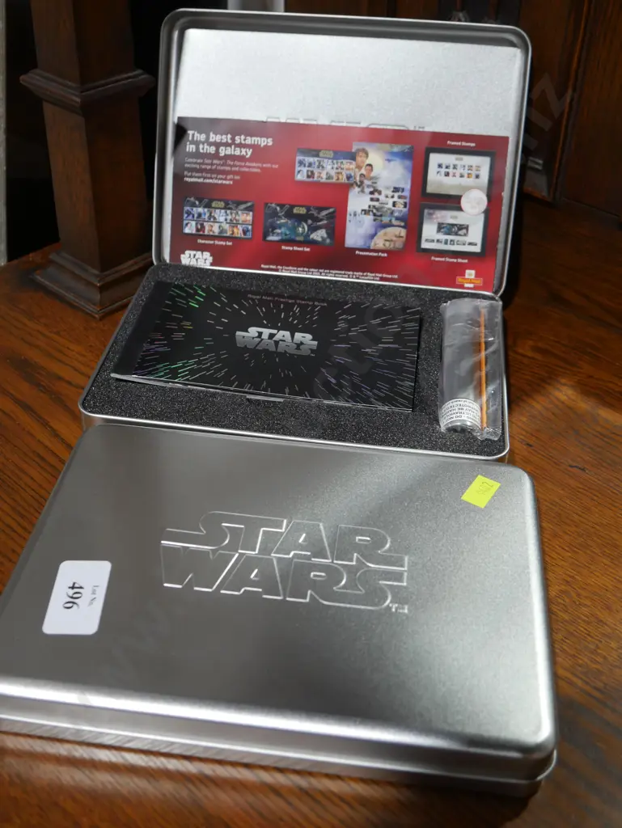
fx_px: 958
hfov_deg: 36.0
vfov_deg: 46.8
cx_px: 311
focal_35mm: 40
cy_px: 414
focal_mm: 20
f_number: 4.4
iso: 400
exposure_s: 1/60
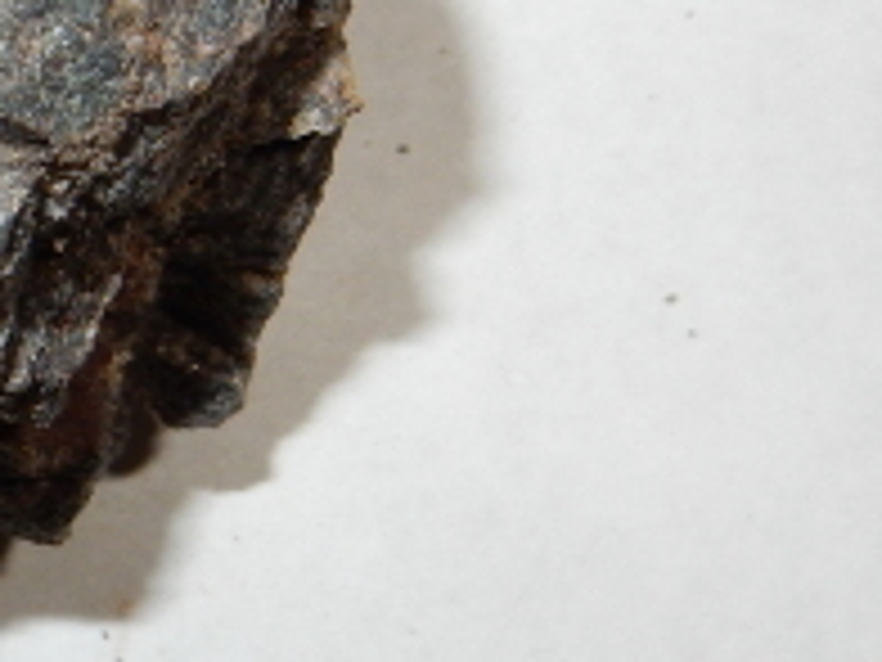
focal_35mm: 110
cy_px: 297
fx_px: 2803
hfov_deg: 16.6
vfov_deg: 13.5
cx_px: -369
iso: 200
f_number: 5.6
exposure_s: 1/30
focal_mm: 6.4
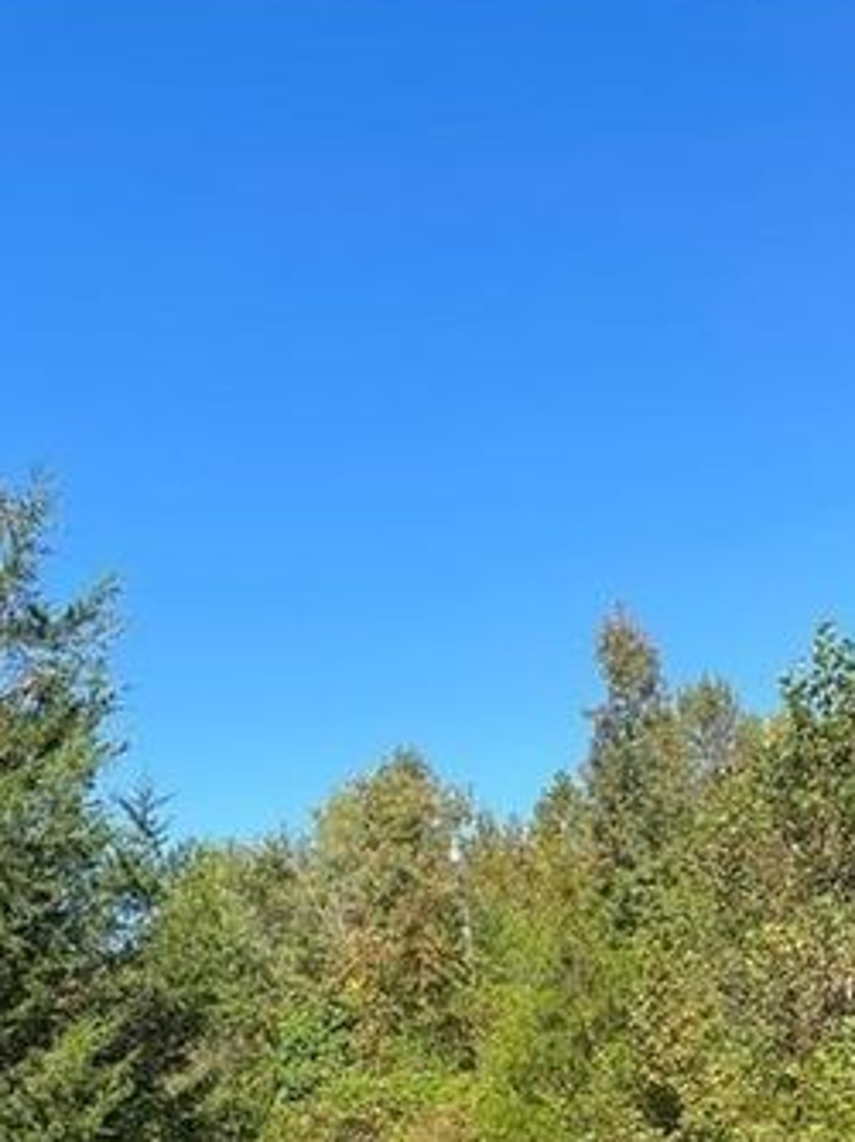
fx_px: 1715
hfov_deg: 27.8
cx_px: 571
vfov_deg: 33.9
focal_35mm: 52
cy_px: 1116
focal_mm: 4.2
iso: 32
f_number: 1.6
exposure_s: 1/1795
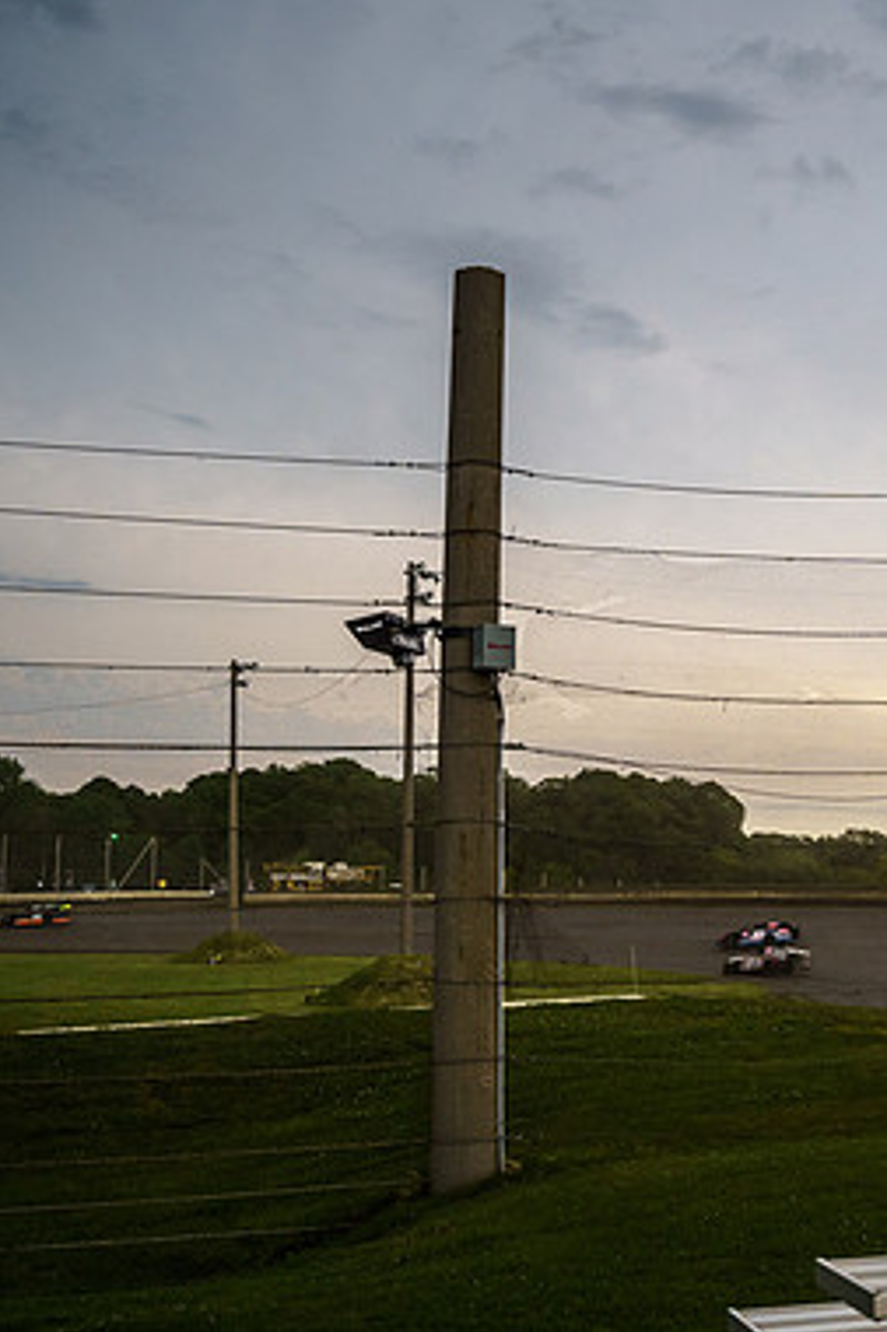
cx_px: 894
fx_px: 1738
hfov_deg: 27.0
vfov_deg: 41.9
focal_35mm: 47
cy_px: 687
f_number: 4.5
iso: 1600
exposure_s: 1/1600
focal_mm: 29.5
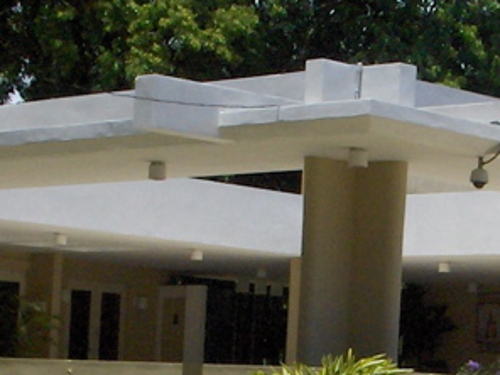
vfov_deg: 10.4
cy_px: 313
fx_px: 2051
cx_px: 377
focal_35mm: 142
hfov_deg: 13.8
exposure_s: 1/1724
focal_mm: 5.8
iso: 100
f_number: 4.3
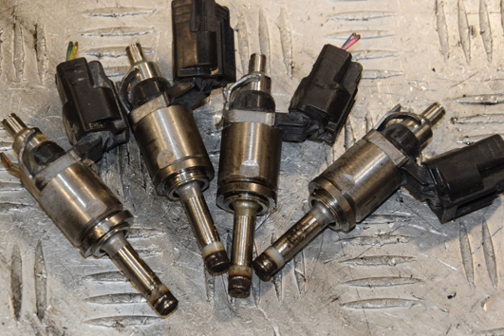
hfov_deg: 15.1
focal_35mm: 136
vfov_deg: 10.1
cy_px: 167
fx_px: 1898
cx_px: 240
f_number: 7.1
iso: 800
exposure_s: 1/200
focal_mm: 75
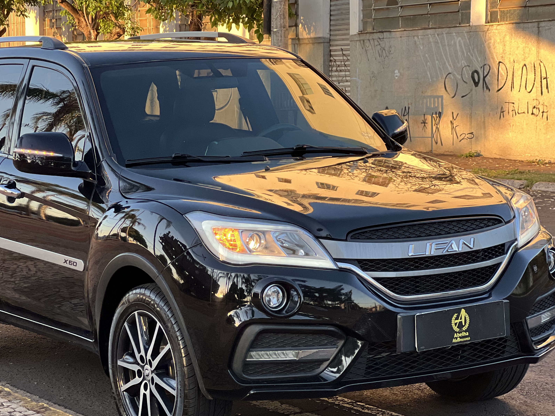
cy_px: 230
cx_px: 223
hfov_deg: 20.2
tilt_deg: -3.9
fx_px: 1555
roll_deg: +1.0
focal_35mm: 97
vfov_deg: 15.2
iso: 100
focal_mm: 9
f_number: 2.8
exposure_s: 1/121
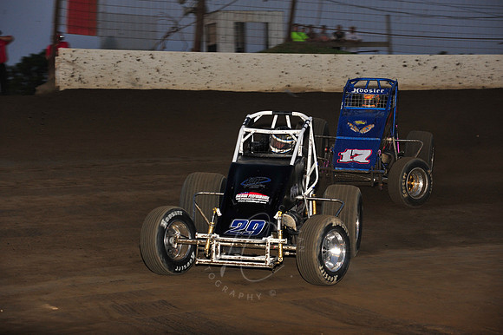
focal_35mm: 135
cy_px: 168
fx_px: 1885
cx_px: 252
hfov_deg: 15.2
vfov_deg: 10.1
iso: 800
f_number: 7.1
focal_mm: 135
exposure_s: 1/320
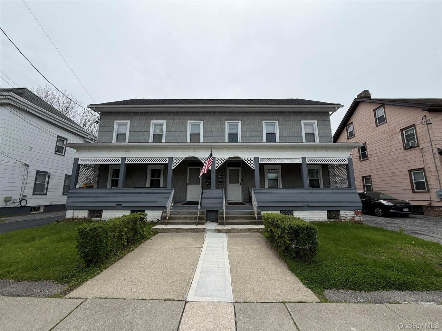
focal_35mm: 14
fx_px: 179
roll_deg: +0.6
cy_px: 166
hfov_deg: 102.1
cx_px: 221
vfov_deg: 85.7
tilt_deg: +9.5
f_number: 2.2
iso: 20
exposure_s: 1/1399
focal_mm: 2.22
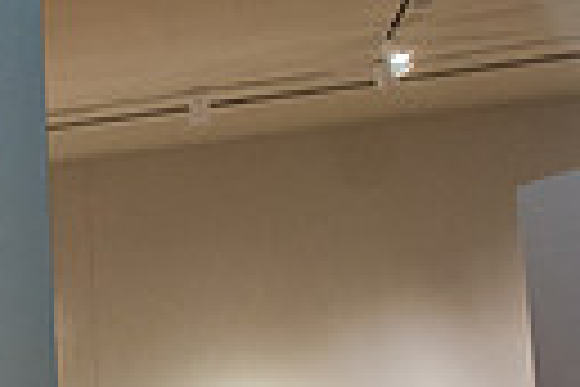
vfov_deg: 18.5
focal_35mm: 72
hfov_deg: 17.6
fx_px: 1160
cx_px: -634
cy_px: 367
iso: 1000
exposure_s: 1/15
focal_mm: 16
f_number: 10
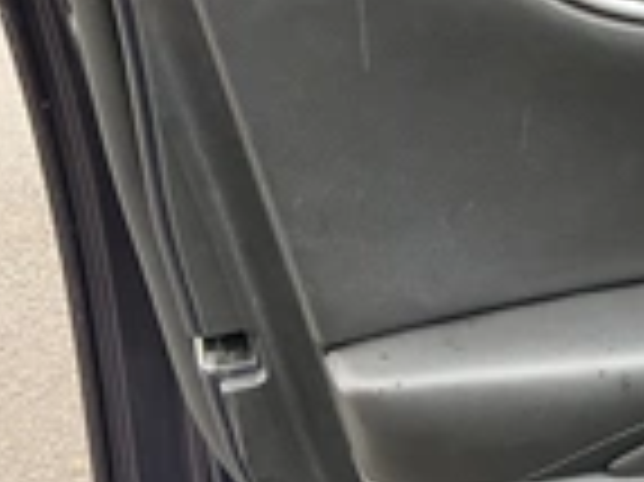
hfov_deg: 21.8
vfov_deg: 18.2
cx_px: 829
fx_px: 1506
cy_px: 266
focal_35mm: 81
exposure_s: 1/74
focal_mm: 3
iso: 64
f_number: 1.8
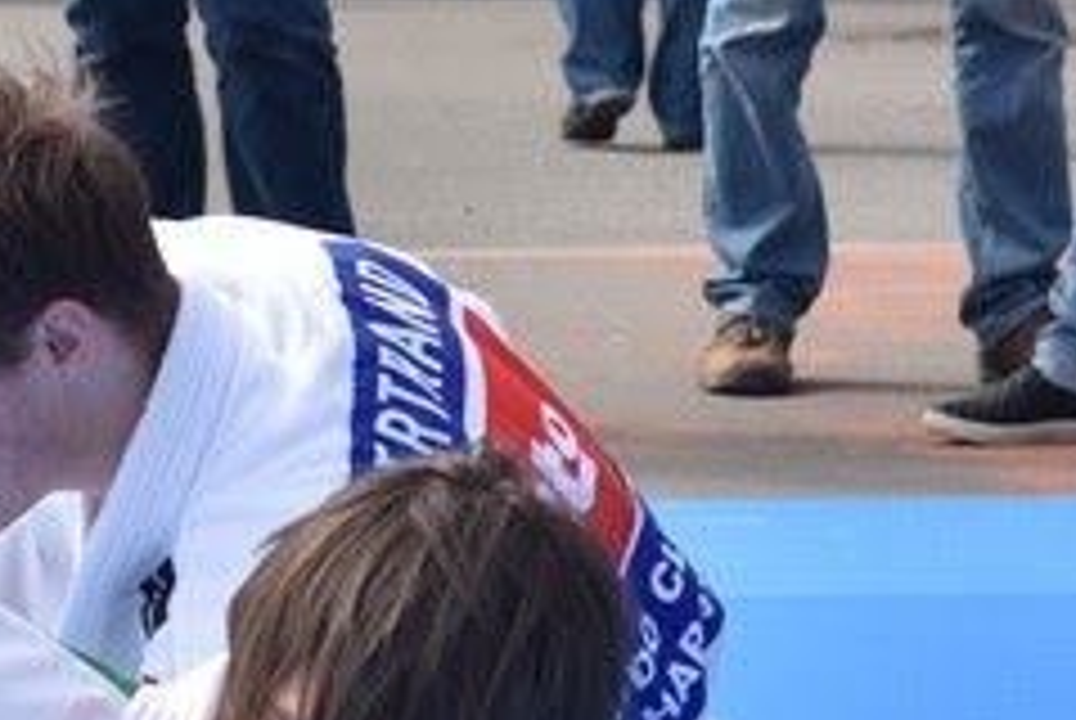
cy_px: 911
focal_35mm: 321
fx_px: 9606
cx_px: 459
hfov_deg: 6.4
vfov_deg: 4.3
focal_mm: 50
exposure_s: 1/500
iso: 100
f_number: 5.6
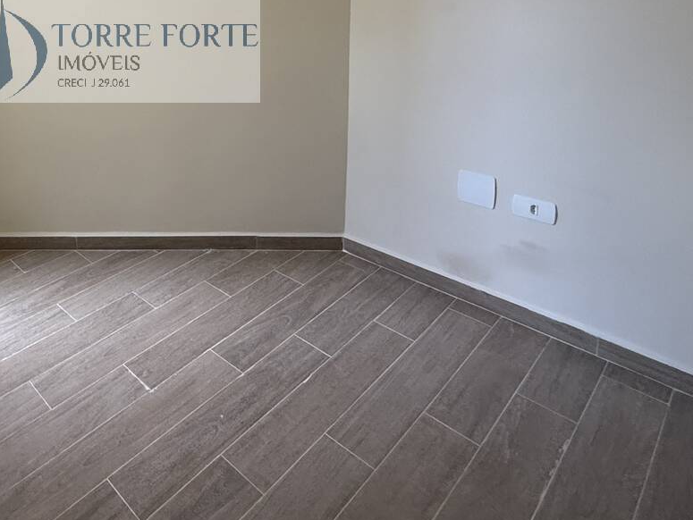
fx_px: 521
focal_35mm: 26
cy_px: 49
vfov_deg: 47.5
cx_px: 99
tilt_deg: -8.5
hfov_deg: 59.5
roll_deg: +3.5
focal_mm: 2.22
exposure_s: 1/99
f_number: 2.2
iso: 320
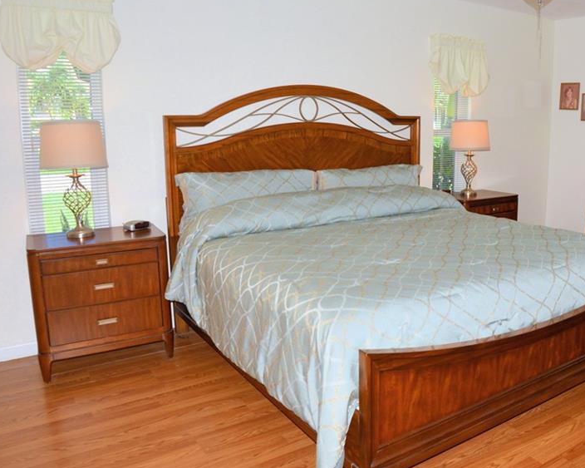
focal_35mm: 31
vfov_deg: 47.5
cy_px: 209
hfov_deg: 56.5
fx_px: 531
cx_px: 388
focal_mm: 15
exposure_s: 1/100
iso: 400
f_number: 7.1
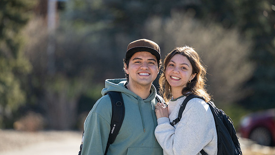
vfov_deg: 5.2
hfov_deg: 9.2
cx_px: 133
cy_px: 87
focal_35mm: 235
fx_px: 1714
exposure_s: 1/6400
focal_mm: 175
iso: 640
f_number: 2.8
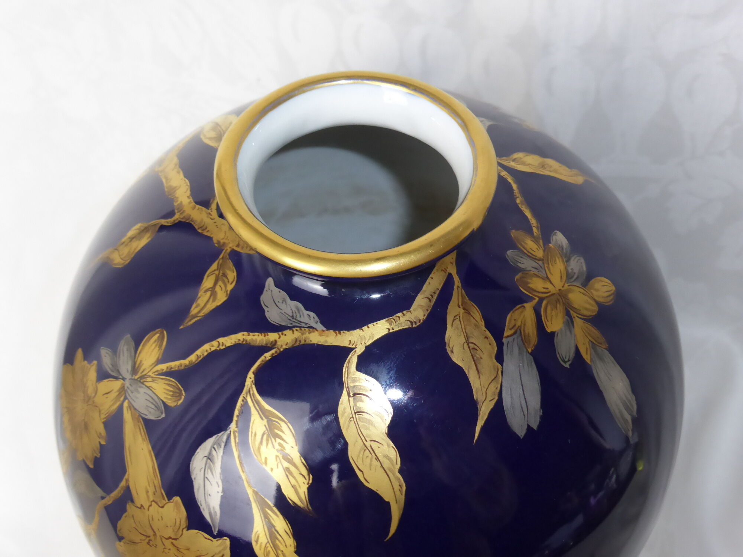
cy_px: 278
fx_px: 1009
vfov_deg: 30.9
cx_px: 372
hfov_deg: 40.4
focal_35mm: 47
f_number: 4.2
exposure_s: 1/60
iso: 400
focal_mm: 8.5
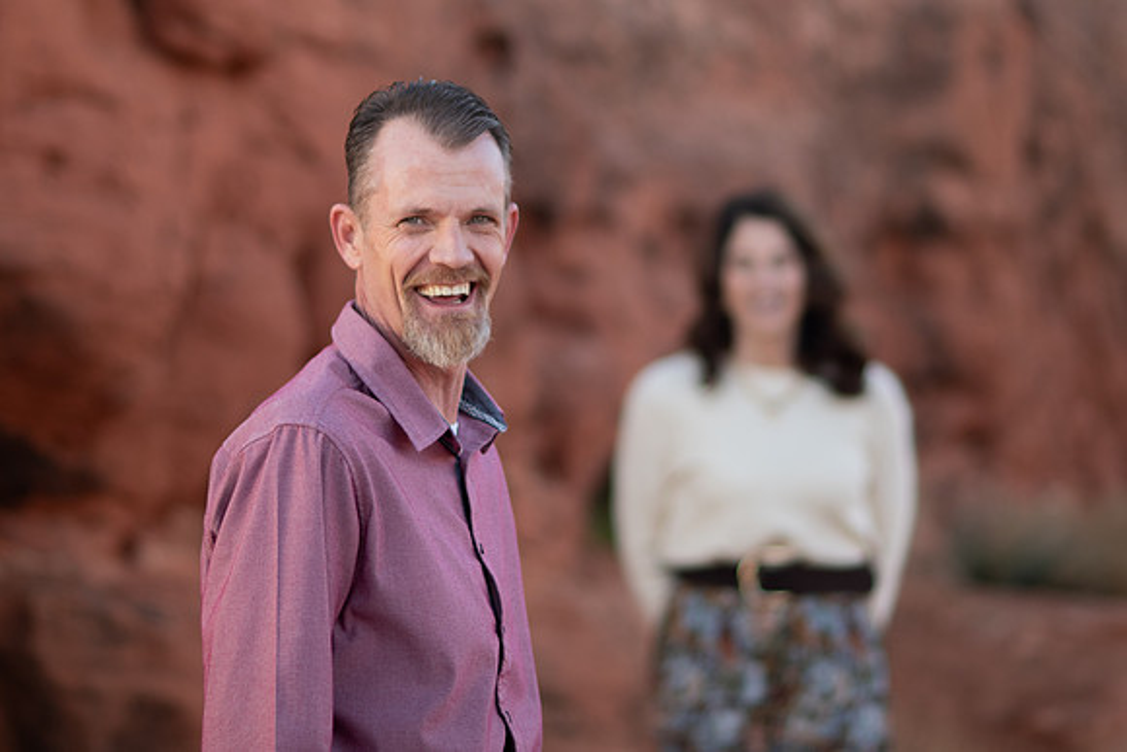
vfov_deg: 8.0
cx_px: 472
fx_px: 5393
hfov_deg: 11.9
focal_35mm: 172
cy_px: 209
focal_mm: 105
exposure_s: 1/640
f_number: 2
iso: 200
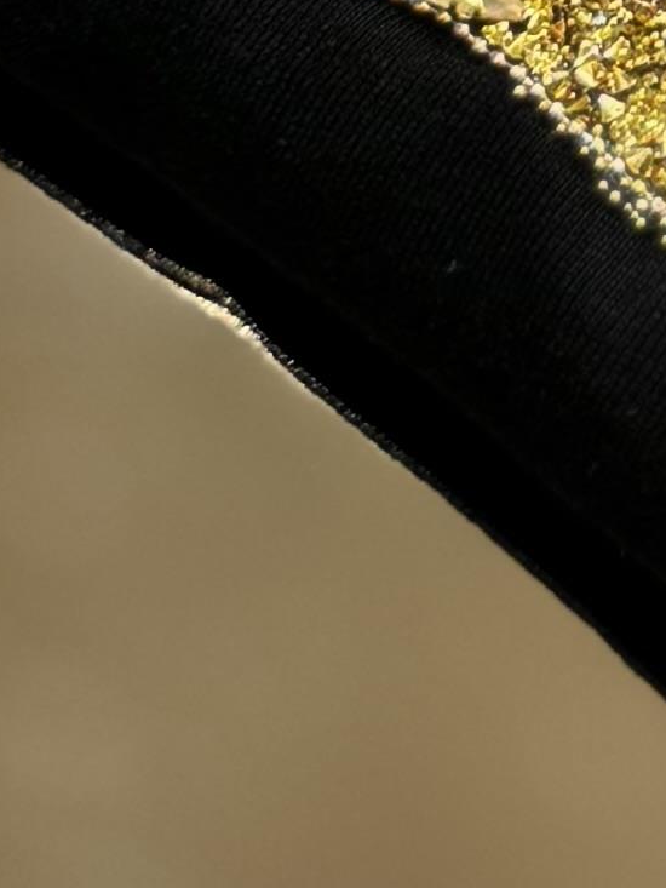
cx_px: 1907
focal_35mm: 187
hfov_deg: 7.2
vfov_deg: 9.4
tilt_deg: -48.3
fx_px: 4796
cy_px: -1283
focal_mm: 6.76
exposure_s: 1/100
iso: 125
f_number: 1.78
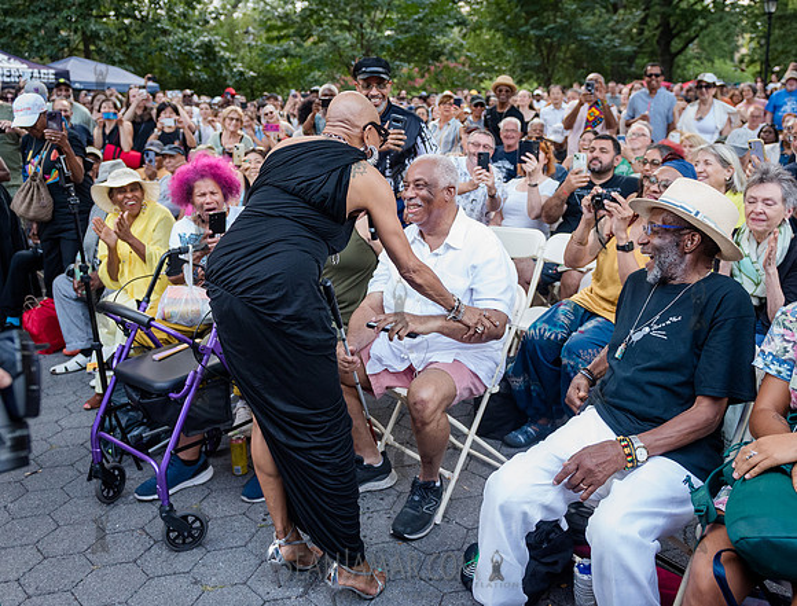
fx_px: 729
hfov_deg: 57.3
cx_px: 410
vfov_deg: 44.9
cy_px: 241
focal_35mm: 32
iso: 2000
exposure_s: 1/400
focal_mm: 24
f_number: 2.8
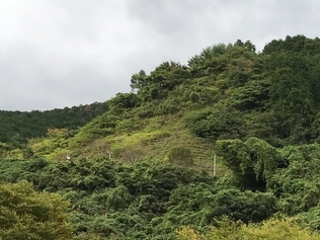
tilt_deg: +9.0
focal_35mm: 94
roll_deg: +0.7
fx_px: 869
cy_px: 261
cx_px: 446
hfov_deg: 18.9
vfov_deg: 15.3
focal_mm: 4.15
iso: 25
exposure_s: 1/499
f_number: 2.2
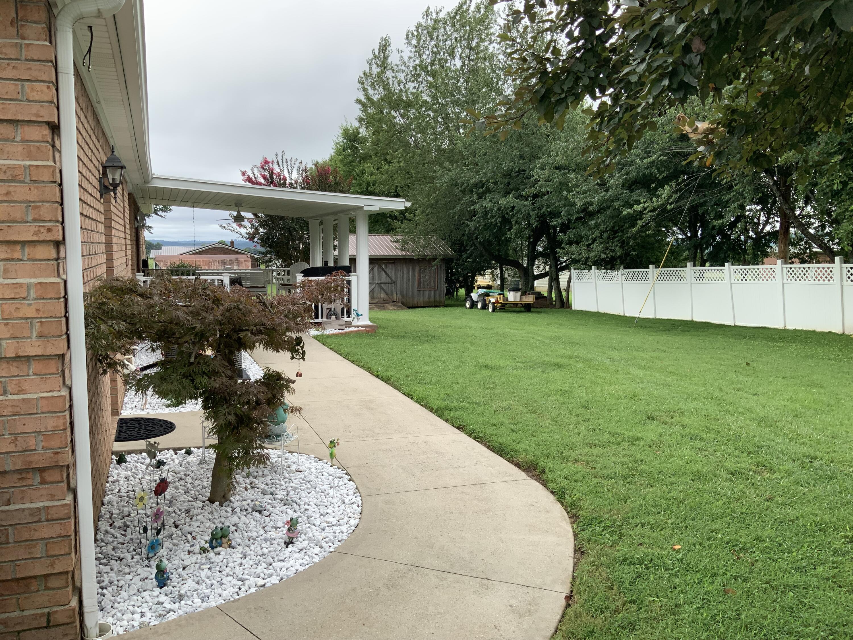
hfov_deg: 61.7
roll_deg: -0.2
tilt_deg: -5.4
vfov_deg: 48.2
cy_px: 320
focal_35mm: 29
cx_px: 426
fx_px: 715
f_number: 1.8
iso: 16
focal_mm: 3
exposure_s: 1/529
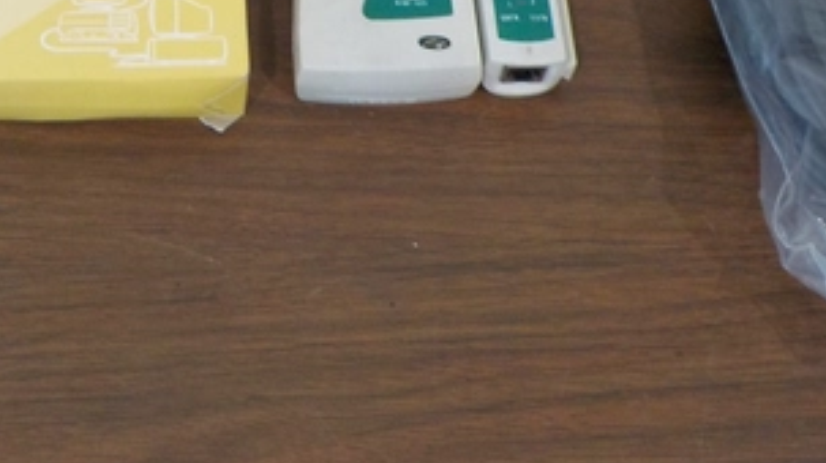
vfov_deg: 14.1
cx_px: 169
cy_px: -181
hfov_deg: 25.8
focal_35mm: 81
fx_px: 1773
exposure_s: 1/30
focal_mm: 4.1
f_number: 3.3
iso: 180
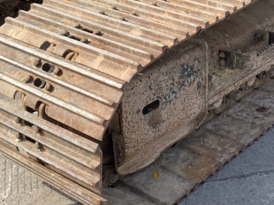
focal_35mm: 68
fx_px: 538
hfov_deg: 27.8
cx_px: 228
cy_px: 66
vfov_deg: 21.5
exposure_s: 1/562
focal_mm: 3
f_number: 1.8
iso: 16
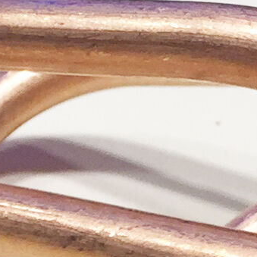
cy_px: 556
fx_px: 2075
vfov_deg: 6.8
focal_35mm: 247
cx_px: -320
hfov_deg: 6.8
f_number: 2.2
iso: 32
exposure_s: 1/50
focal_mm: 4.15
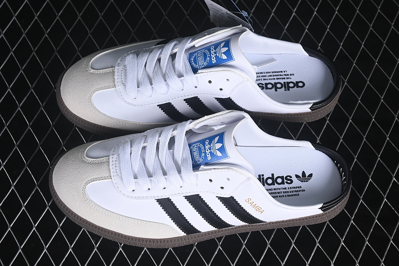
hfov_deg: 27.0
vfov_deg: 18.2
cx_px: 200
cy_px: 133
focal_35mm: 75
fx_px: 831
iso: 160
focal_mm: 50
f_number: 7.1
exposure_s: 1/80
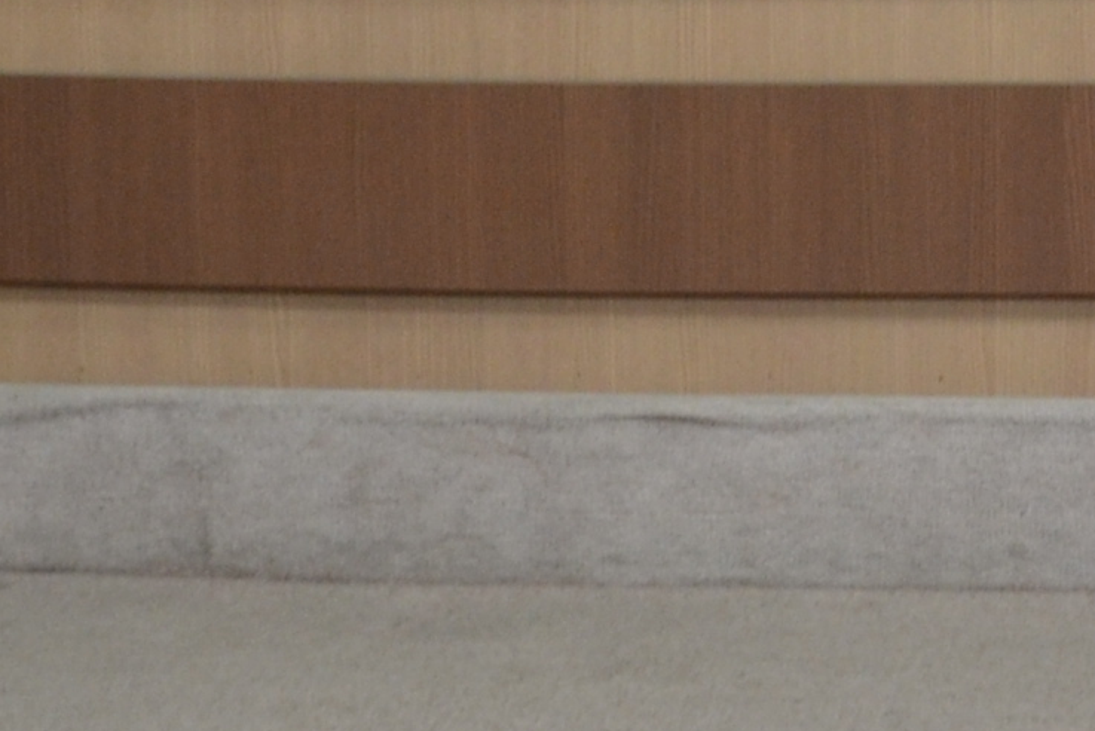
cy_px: -746
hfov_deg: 6.4
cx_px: 1735
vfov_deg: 4.3
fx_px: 9625
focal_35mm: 316
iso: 720
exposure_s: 1/15
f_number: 5.3
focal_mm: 45
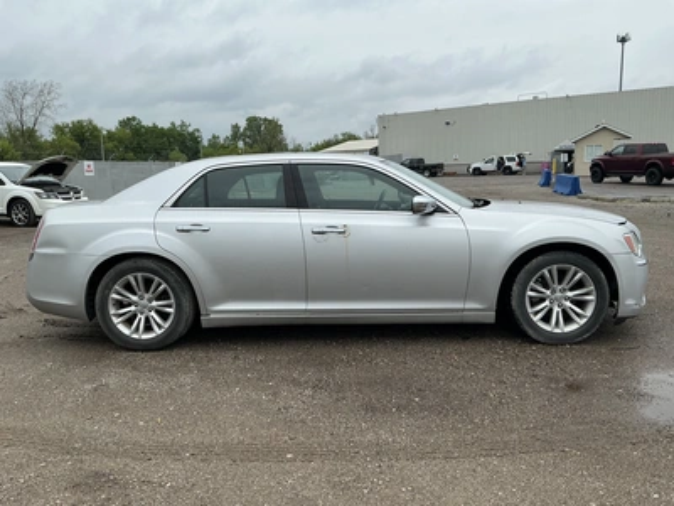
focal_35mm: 28
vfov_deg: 49.7
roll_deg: +0.8
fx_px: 545
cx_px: 337
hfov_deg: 63.4
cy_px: 253
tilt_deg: -5.4
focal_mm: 3
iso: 25
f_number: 1.8
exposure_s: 1/1250
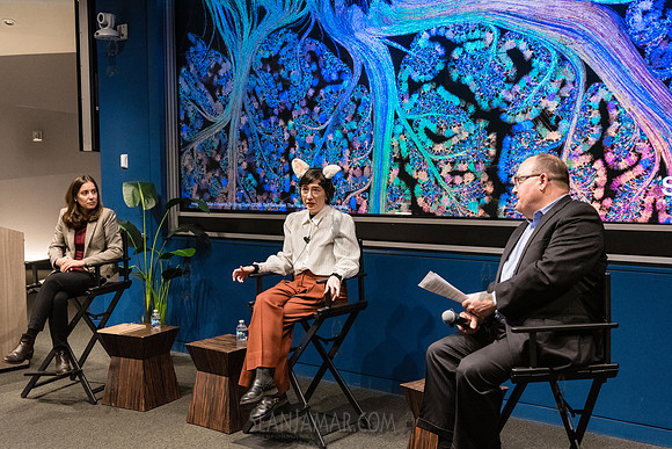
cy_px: 224
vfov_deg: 31.5
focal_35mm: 43
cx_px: 348
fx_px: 794
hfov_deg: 45.9
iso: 6400
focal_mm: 40
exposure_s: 1/200
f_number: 4
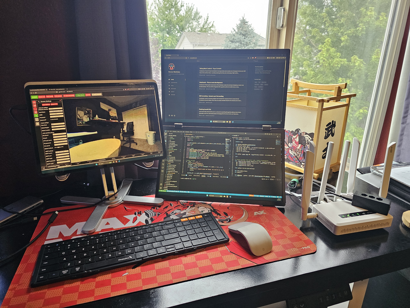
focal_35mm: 23
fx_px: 272
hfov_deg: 73.9
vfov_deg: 58.9
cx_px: 205
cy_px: 154
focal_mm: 6.3
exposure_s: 1/170
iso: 400
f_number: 1.7
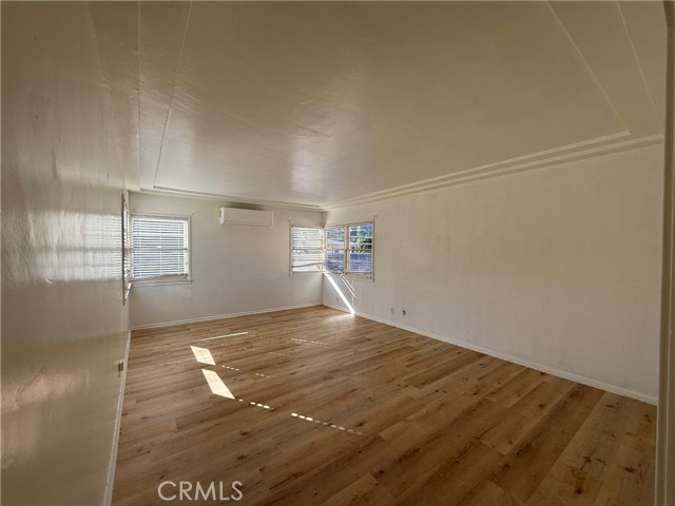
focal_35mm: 14
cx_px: 338
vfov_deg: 85.7
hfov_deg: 102.1
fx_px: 273
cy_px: 253
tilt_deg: -0.5
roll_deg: -0.6
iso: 50
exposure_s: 1/405
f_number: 2.2
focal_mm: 2.22
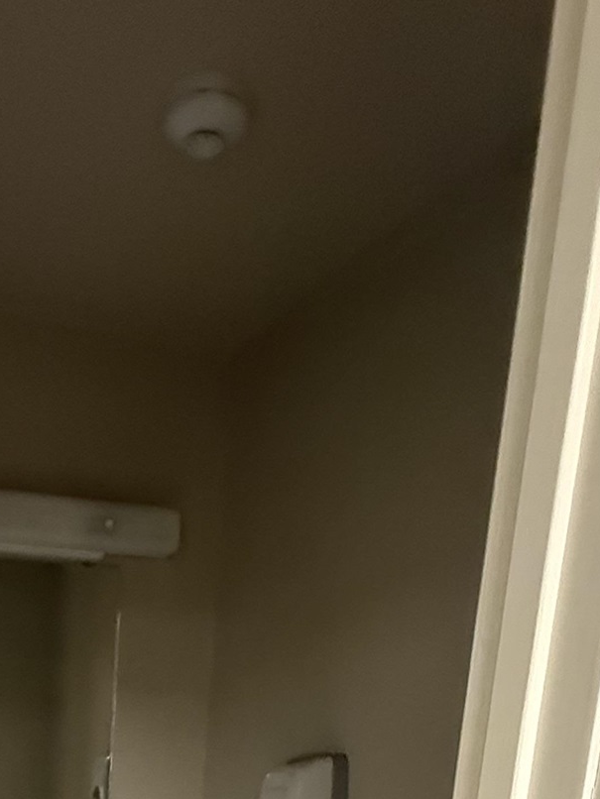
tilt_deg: -8.7
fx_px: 924
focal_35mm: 40
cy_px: 928
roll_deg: -3.3
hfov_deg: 34.1
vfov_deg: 37.2
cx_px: 66
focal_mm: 2.22
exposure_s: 1/60
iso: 1000
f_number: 2.2
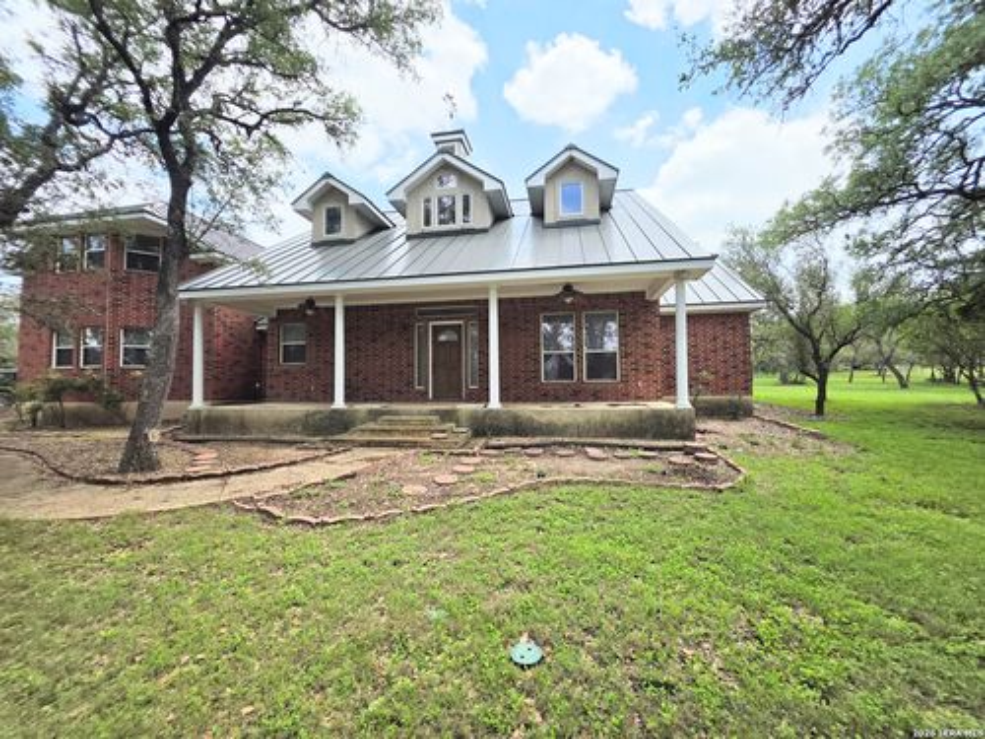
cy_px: 370
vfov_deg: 89.9
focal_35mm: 13
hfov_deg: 106.2
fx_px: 370
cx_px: 492
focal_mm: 2.2
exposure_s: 1/2607
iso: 32
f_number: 1.9
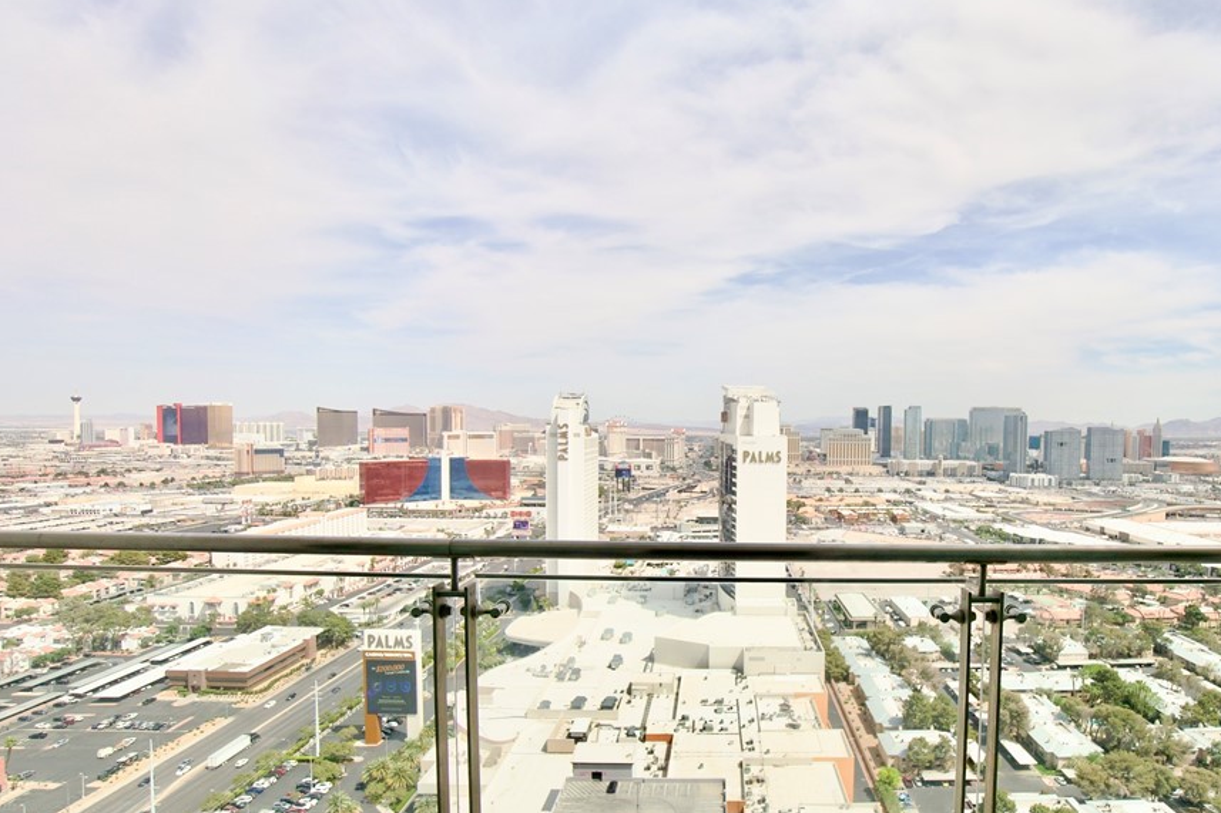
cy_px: 442
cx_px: 751
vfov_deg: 64.4
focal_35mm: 19
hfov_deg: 85.5
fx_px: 644
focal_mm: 10
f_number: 5
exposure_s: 1/1250
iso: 100
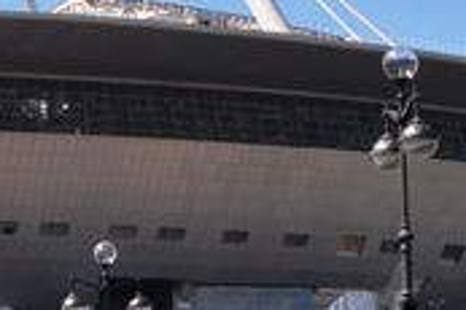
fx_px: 2755
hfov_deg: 9.4
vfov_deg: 6.4
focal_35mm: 213
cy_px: 3
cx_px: -267
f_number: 10
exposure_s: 1/400
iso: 200
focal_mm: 24
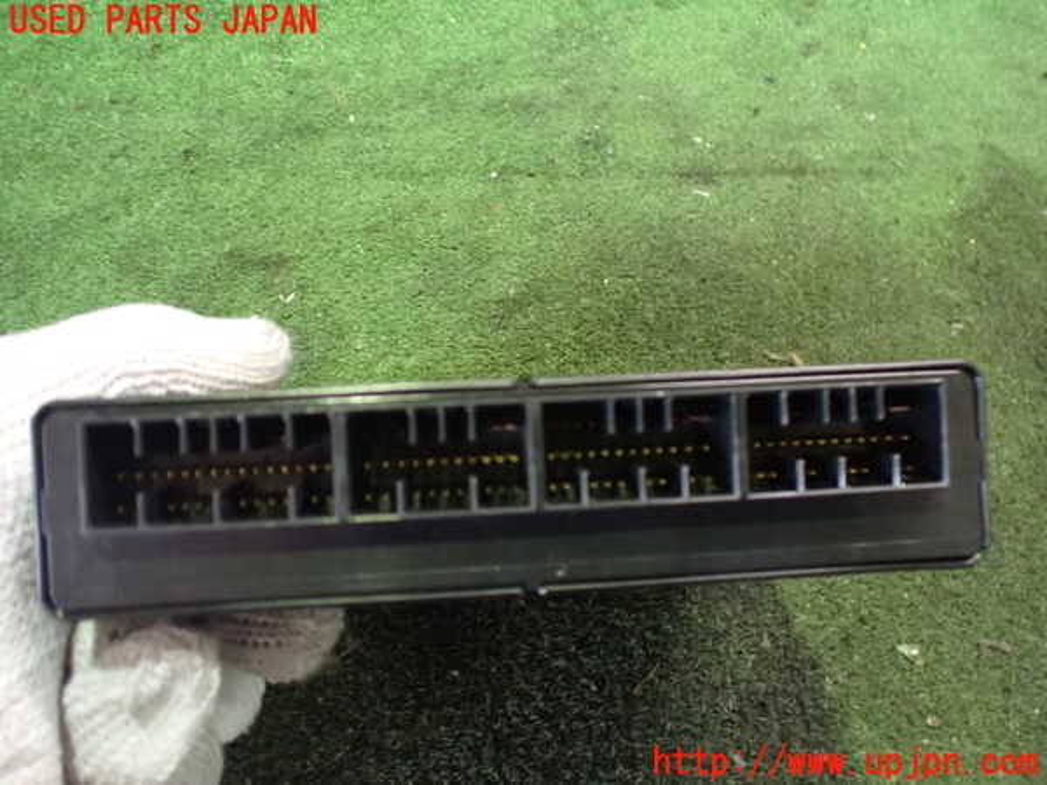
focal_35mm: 30
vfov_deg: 46.8
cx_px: 524
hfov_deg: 60.0
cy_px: 392
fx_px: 907
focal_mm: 5.4
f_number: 2.3
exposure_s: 1/30
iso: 1250
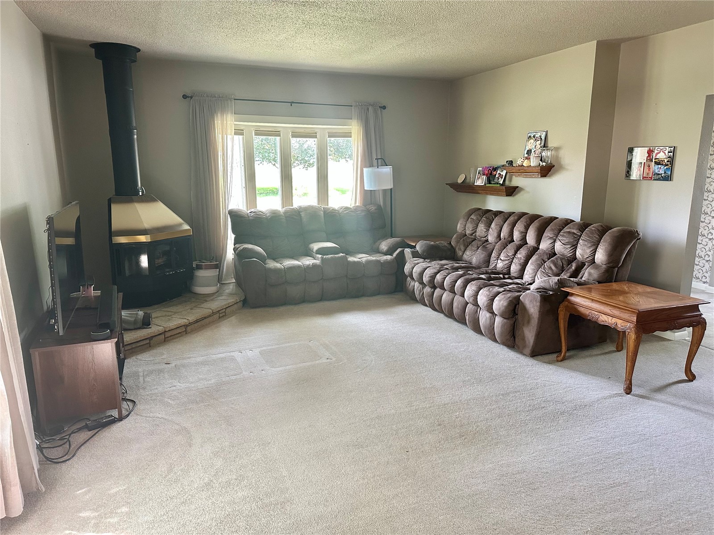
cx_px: 357
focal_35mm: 24
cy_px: 268
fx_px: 495
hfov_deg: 71.6
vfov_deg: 56.8
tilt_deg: -11.0
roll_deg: +1.2
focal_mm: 6.86
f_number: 1.78
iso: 250
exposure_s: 1/60
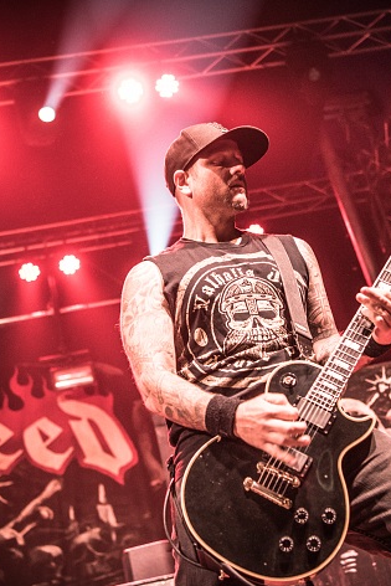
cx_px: 220
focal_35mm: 61
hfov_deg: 22.3
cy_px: 289
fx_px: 993
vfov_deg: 32.9
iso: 2000
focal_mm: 40
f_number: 2.8
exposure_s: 1/100
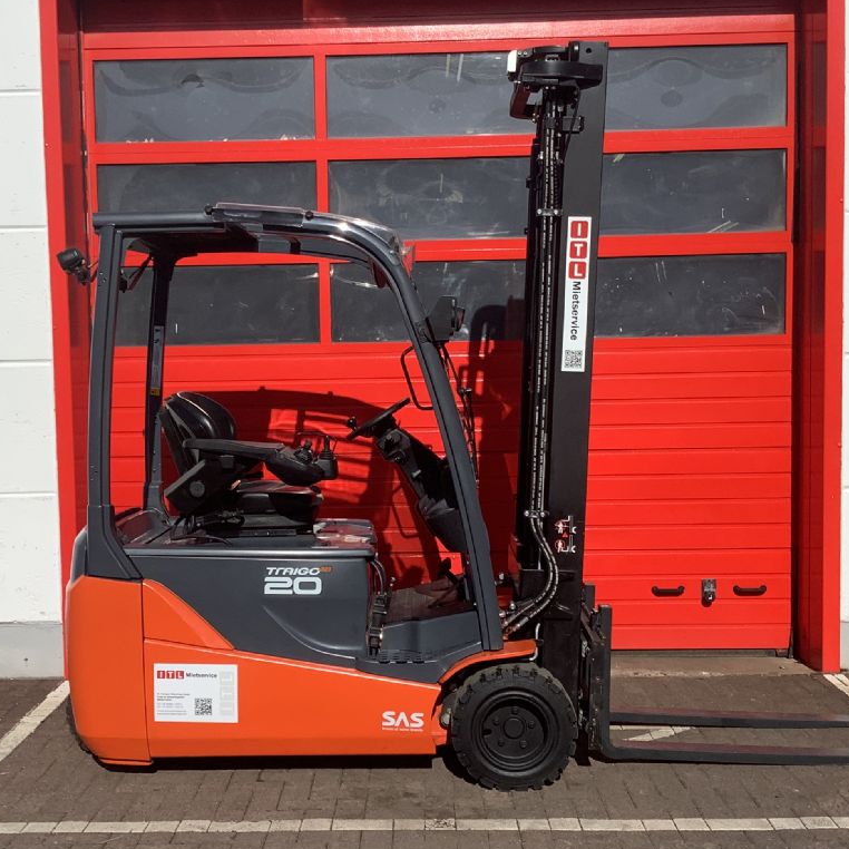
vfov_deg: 36.7
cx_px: 365
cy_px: 471
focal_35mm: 46
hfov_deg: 36.7
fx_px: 1276
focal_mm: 3.3
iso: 25
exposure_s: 1/2717
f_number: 2.4
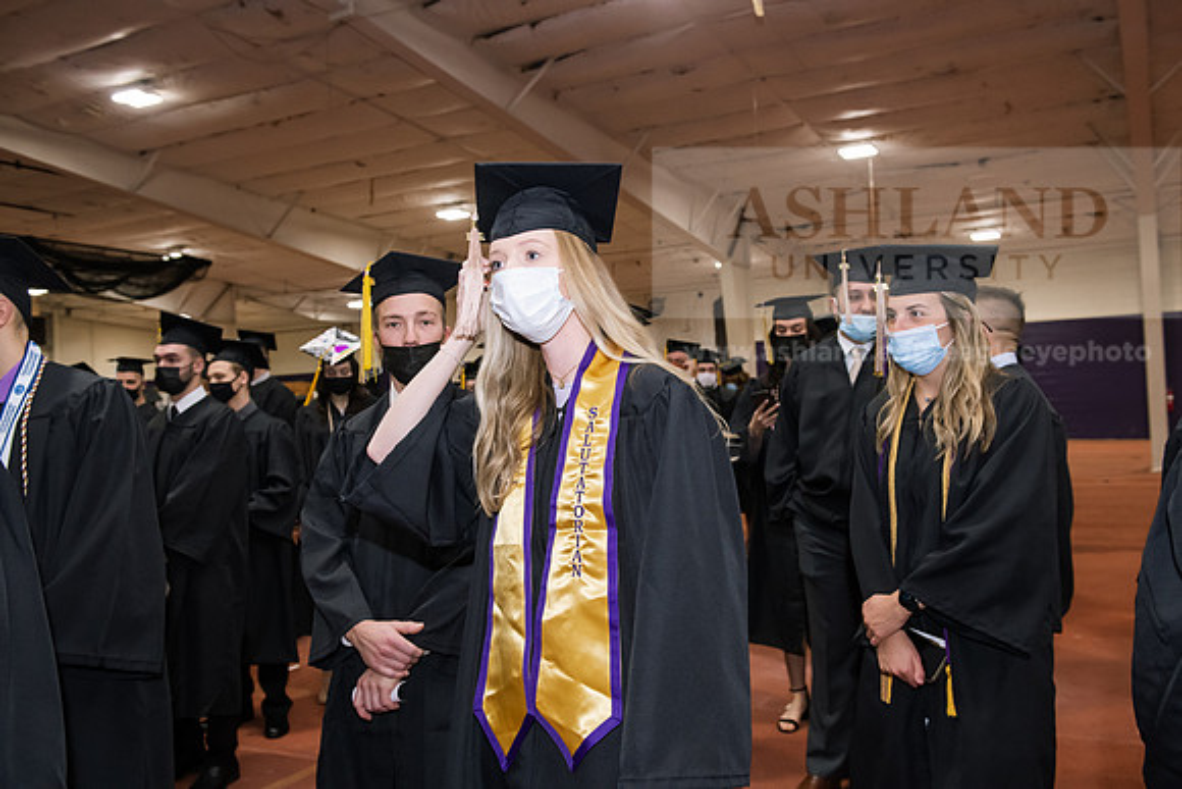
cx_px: 591
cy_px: 394
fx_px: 1051
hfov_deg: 58.7
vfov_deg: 41.1
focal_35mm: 32
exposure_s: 1/160
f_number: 5.6
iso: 2500
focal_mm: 32
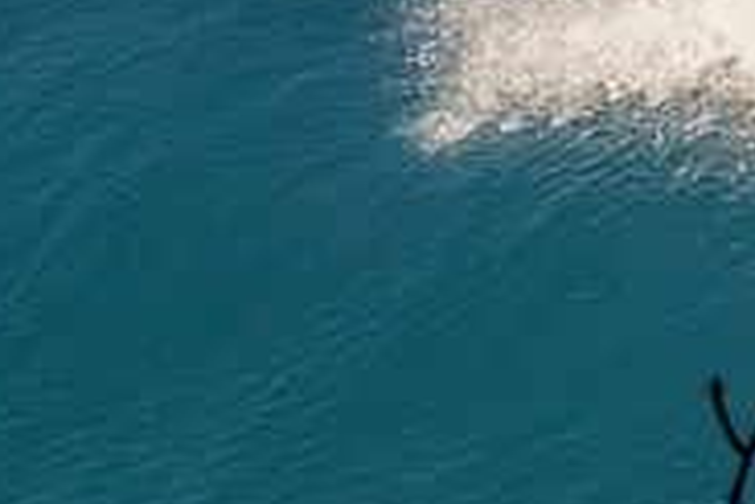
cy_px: 516
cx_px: 988
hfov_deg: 0.7
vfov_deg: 0.5
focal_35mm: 2878
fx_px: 60404
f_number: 11
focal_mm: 800
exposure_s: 1/2000
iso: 3600
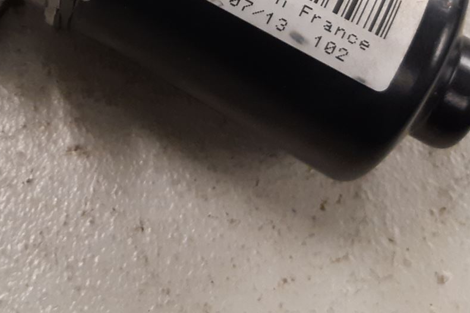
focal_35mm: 70
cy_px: -134
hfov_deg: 28.2
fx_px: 914
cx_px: 86
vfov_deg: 17.7
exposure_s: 1/50
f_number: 1.7
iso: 200
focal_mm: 3.93
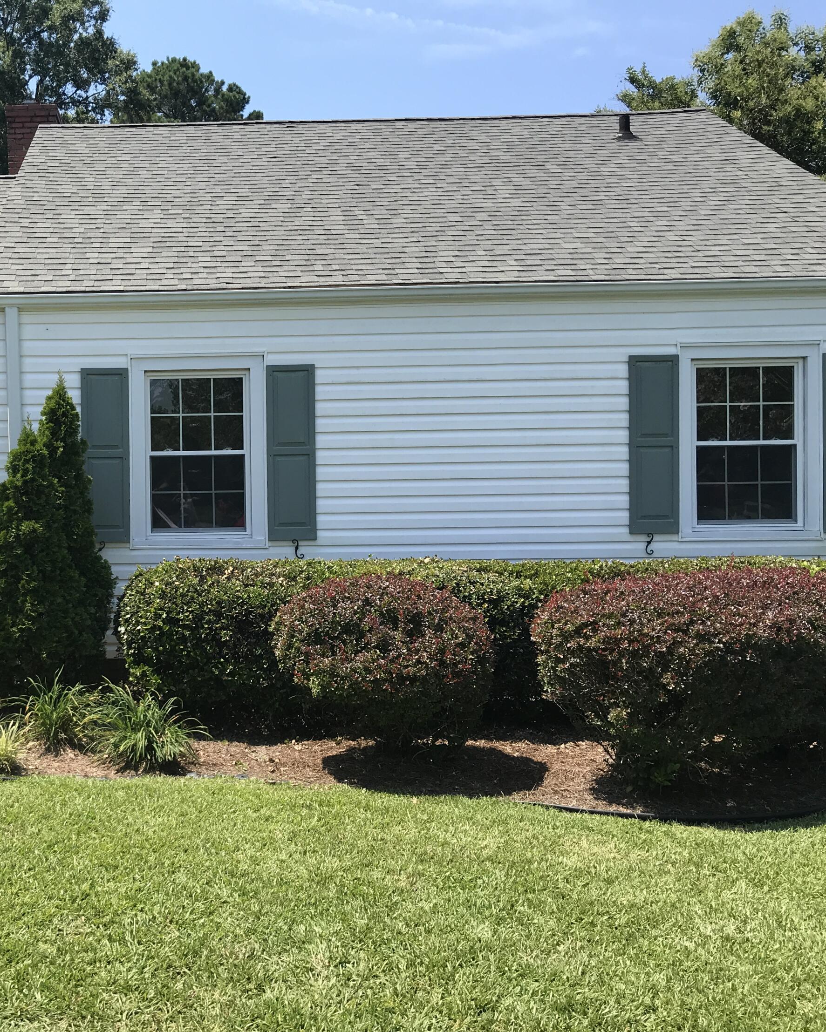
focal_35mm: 37
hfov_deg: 38.7
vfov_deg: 49.1
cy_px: 523
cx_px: 169
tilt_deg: -0.7
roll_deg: +0.9
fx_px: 1131
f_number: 1.8
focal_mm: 3.99
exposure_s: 1/1198
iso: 20
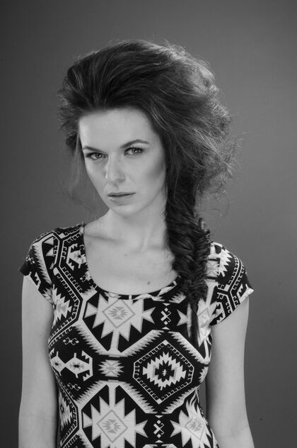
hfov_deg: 25.7
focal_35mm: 52
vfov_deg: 37.9
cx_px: 148
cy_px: 224
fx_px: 651
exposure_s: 1/200
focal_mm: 35
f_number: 22
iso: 200
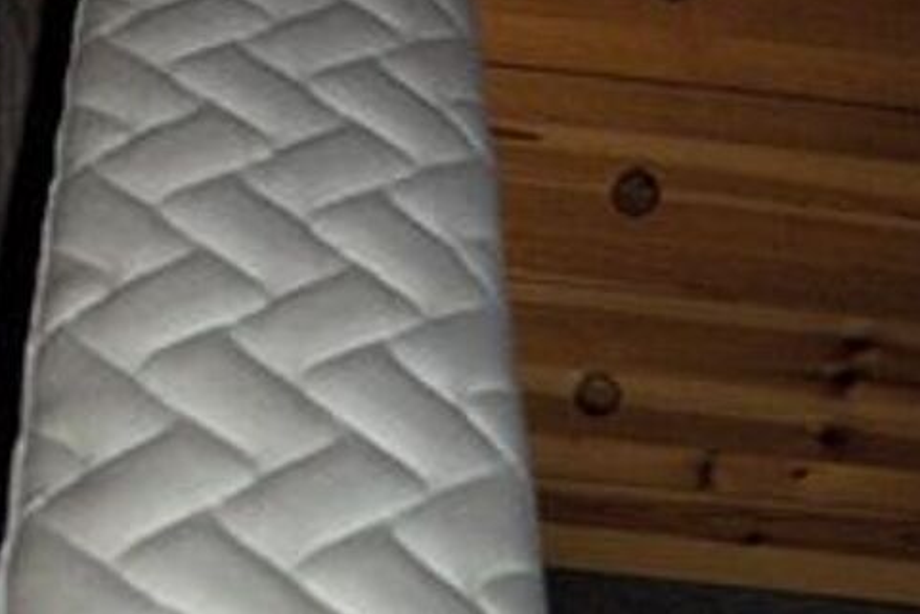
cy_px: 1042
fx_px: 2863
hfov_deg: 18.0
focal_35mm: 112
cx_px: 138
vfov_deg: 11.5
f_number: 2.8
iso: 100
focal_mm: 8
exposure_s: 1/60
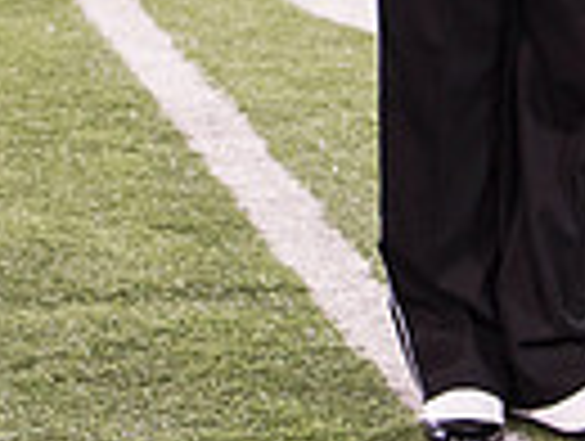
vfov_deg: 4.9
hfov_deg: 6.6
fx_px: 5079
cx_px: 490
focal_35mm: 300
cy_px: -360
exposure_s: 1/400
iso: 2500
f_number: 2.8
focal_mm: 70
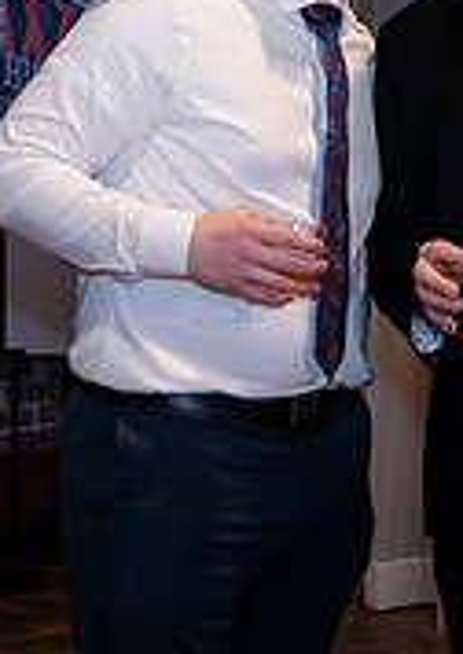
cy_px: 217
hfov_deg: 10.8
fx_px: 2408
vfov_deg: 15.4
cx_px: 535
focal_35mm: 130
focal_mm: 35
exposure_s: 1/400
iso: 6400
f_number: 2.8
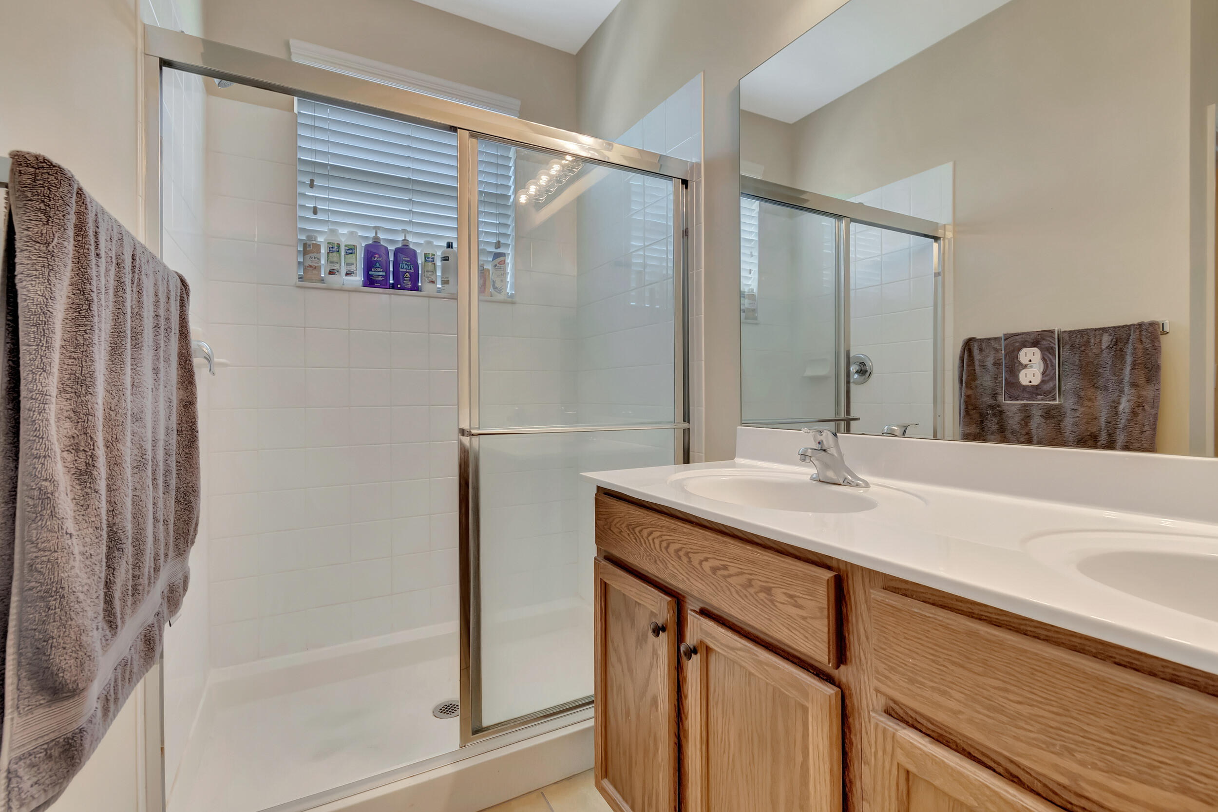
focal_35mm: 15
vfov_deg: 77.3
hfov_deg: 100.4
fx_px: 507
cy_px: 406
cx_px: 609
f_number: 8
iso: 1000
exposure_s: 1/15
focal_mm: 10
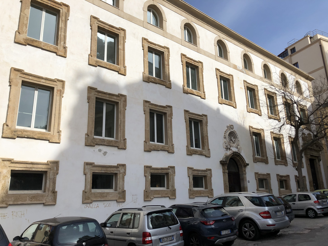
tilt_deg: +15.3
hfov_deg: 63.4
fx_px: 265
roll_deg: +2.6
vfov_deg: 49.7
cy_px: 123
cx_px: 164
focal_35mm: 28
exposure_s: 1/3436
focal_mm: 4
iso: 20
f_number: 1.8
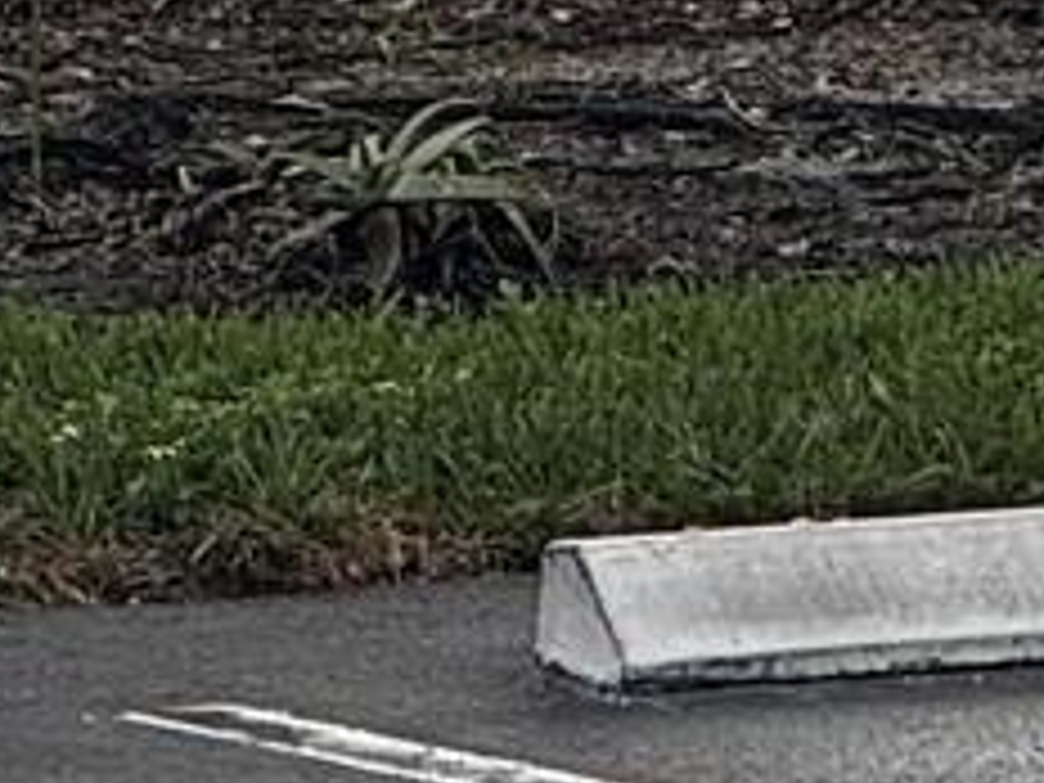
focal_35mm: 829
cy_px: -1665
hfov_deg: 2.4
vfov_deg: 1.8
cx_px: 2452
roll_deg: +0.7
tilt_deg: +0.4
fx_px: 25002
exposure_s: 1/1114
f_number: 2.8
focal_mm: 15.66
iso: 50
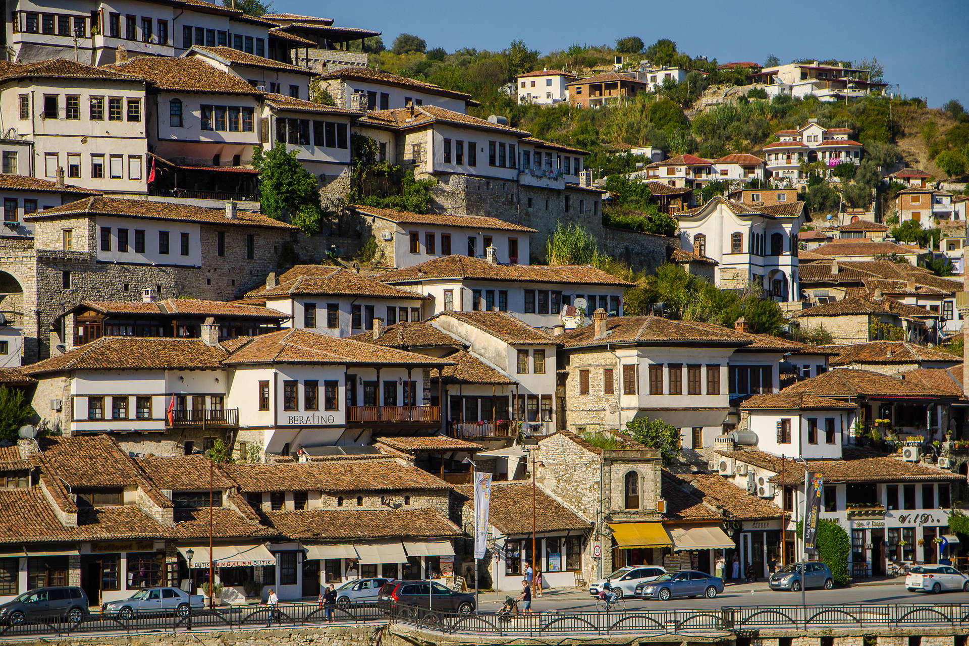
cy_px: 323
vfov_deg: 13.0
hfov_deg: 19.5
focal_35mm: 105
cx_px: 484
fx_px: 2826
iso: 250
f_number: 4
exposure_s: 1/6400
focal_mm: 70
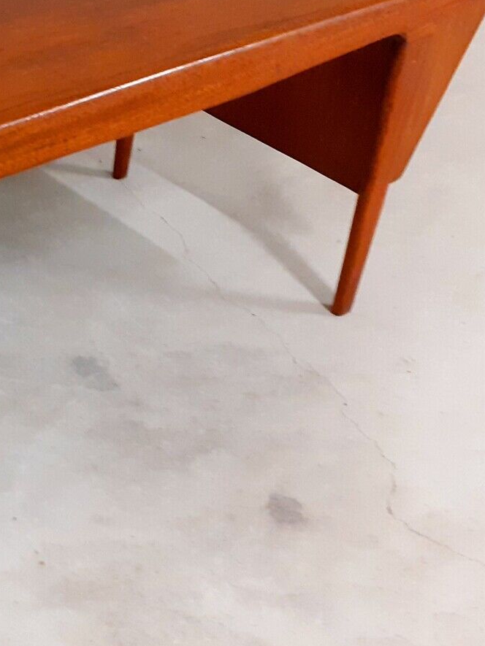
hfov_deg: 21.9
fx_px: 1139
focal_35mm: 61
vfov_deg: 31.6
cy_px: 252
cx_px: -127
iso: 250
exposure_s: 1/25
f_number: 1.9
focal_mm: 3.6
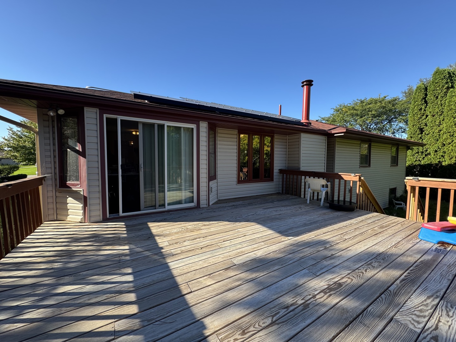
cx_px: 228
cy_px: 171
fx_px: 184
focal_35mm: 14
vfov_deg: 85.7
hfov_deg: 102.1
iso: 40
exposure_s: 1/341
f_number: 2.2
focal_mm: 2.22
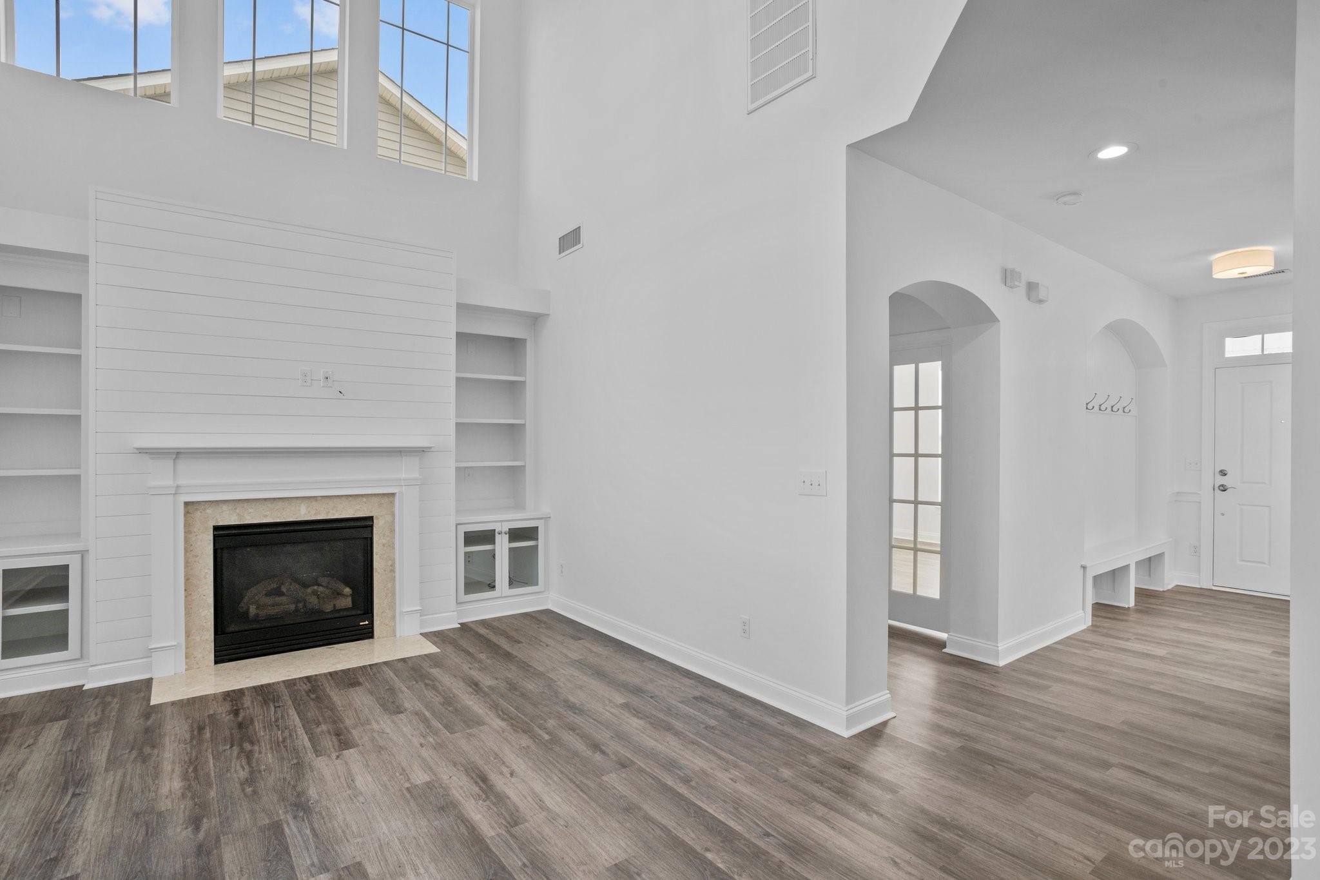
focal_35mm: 17
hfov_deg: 93.3
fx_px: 623
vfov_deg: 70.4
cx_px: 660
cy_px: 440
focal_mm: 17
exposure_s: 1/15
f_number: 10
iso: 100
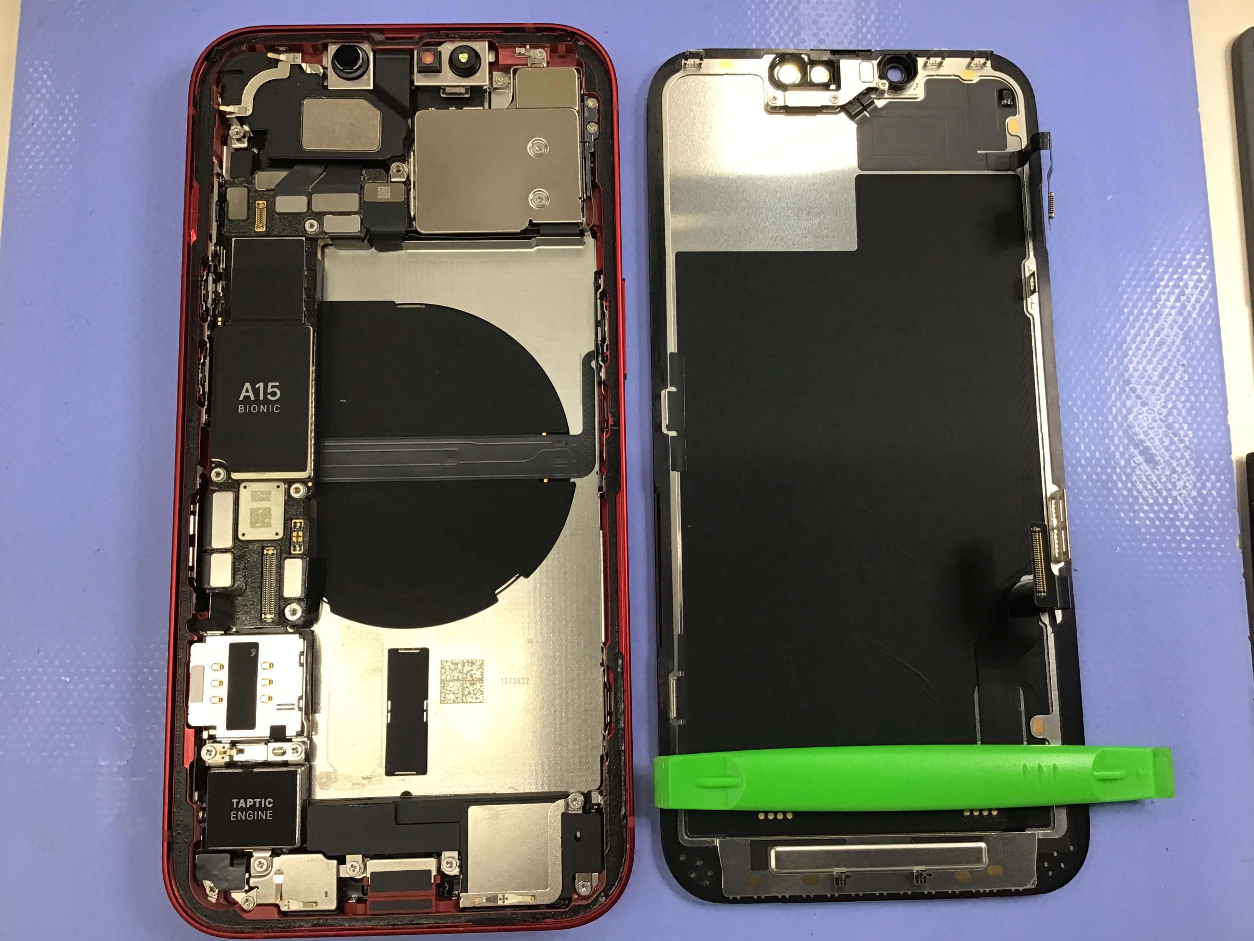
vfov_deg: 45.4
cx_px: 627
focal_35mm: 31
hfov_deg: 58.4
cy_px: 470
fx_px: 1123
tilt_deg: -80.9
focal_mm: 3.3
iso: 25
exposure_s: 1/40
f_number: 2.4
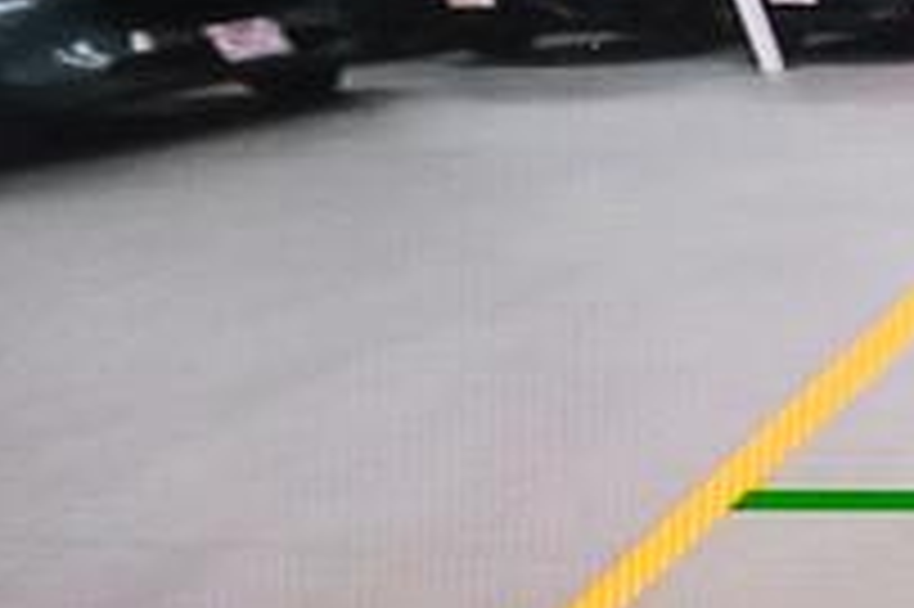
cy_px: 595
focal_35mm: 219
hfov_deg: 9.2
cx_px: 1342
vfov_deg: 6.2
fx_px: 5556
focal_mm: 29.4
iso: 1000
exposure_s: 1/60
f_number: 4
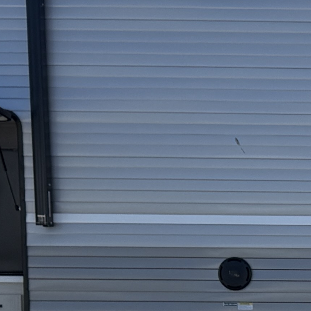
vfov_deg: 12.1
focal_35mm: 140
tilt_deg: -6.2
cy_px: 392
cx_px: 579
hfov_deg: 11.5
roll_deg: +1.4
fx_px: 1423
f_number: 1.78
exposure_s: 1/3425
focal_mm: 6.76
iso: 80
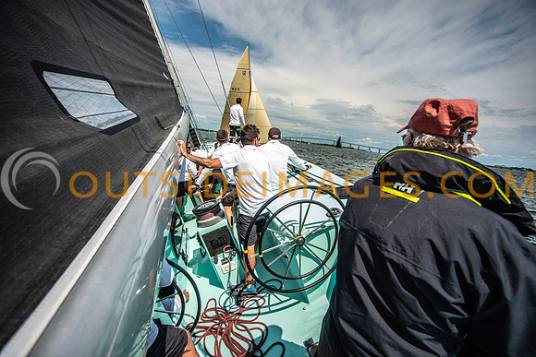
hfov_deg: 100.4
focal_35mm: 15
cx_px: 268
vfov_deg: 77.4
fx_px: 223
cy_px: 178
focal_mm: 15
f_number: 5
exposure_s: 1/2000
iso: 250
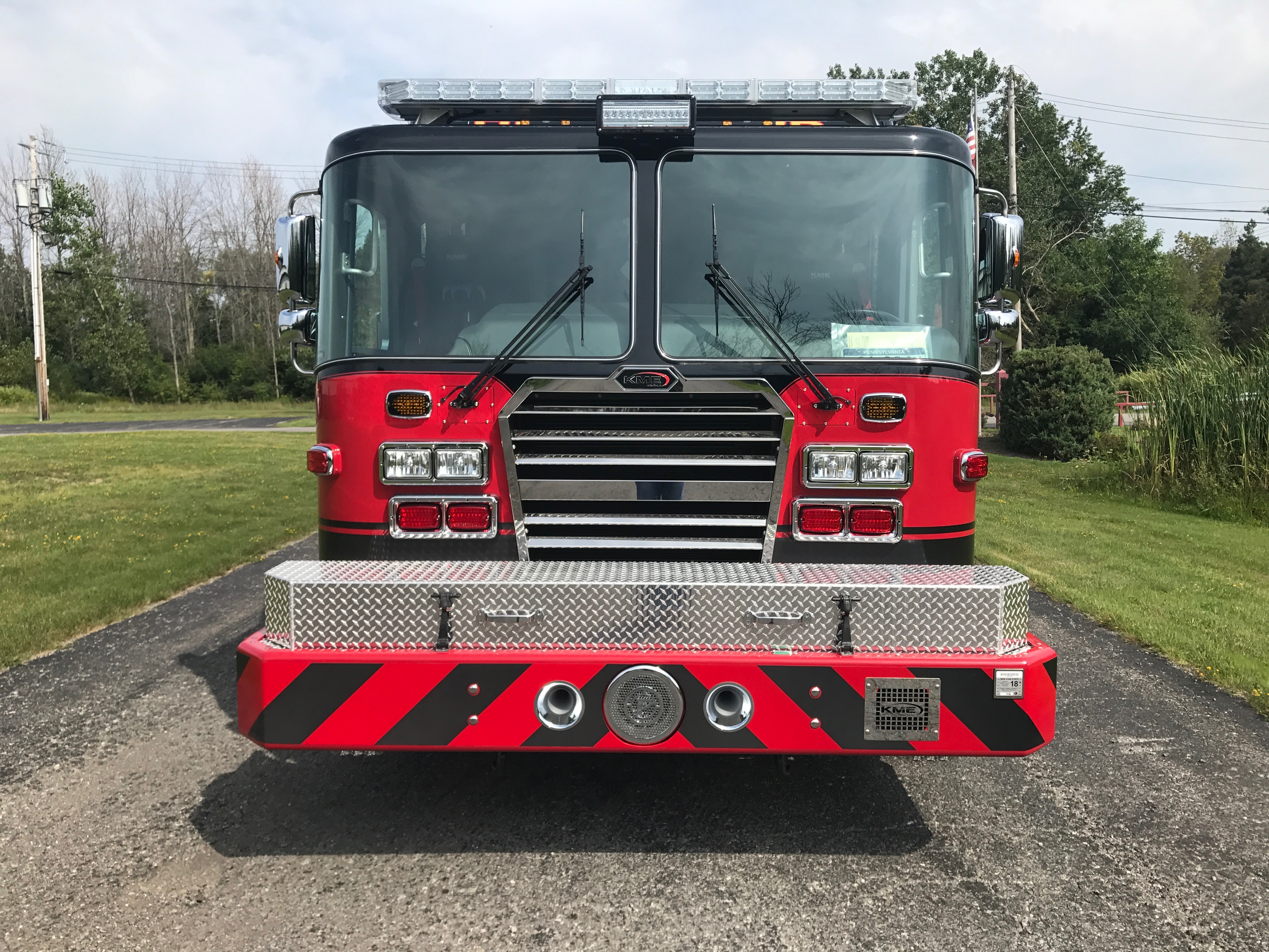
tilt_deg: -3.6
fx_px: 1026
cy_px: 476
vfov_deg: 49.7
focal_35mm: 28
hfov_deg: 63.4
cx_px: 634
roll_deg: +2.2
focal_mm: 3.99
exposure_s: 1/1709
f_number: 1.8
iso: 20
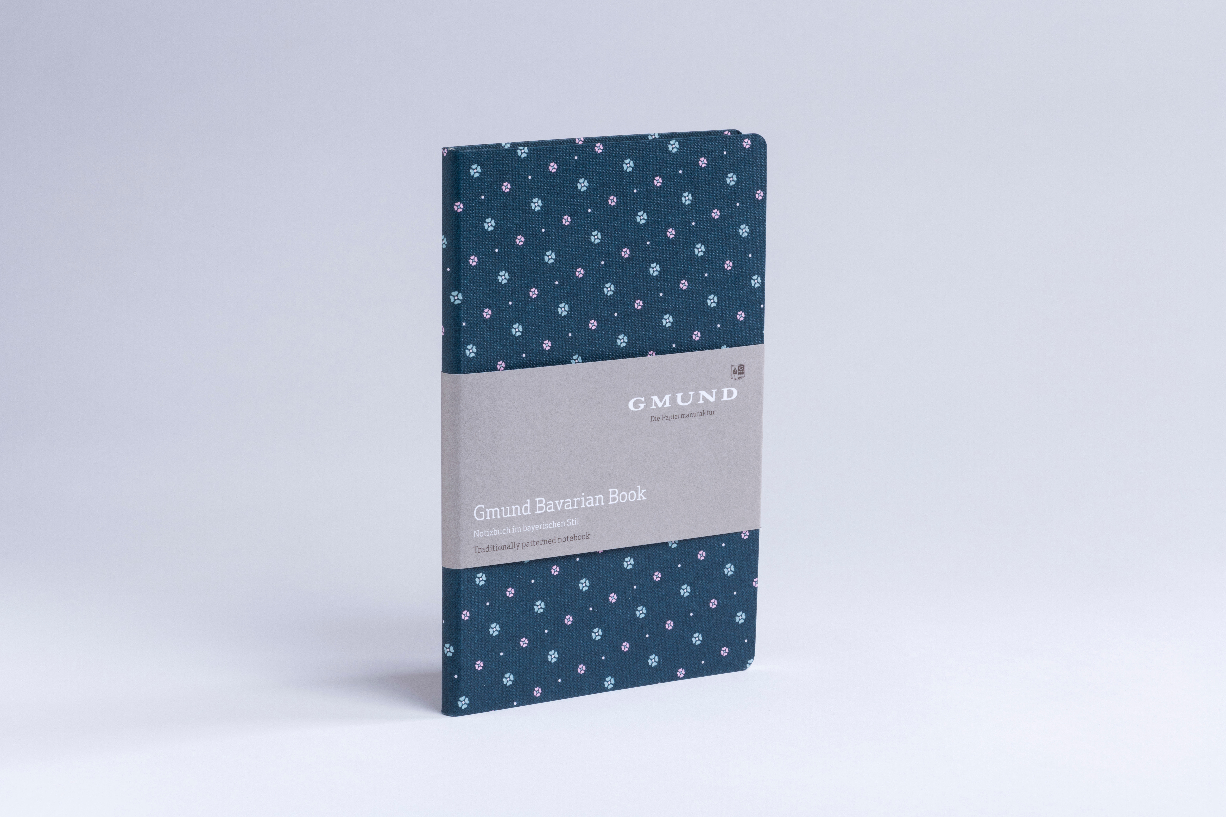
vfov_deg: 13.0
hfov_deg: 19.5
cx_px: 613
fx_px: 3576
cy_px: 408
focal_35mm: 105
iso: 64
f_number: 29
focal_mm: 105
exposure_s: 1/160
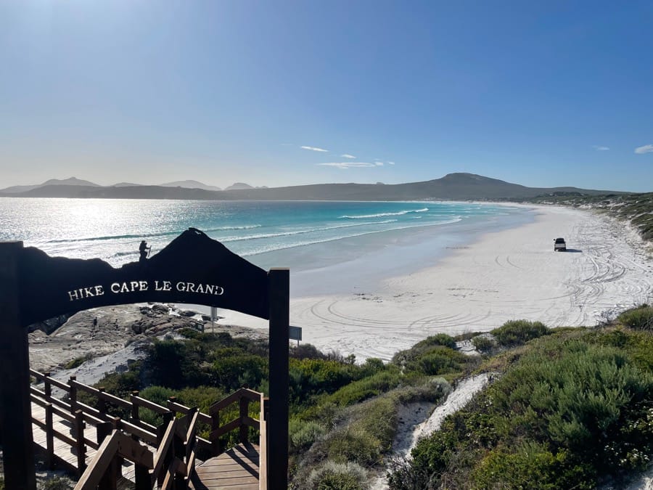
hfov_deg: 67.3
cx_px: 326
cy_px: 245
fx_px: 490
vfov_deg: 53.1
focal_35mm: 26
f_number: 1.6
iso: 32
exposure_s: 1/11905
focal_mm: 4.2
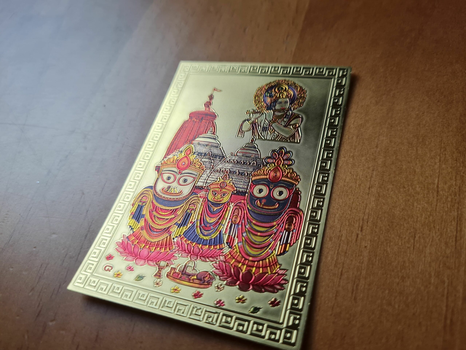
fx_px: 350
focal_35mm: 26
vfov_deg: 53.1
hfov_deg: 67.3
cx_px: 233
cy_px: 175
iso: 50
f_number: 1.8
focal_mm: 5.4
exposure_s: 1/242
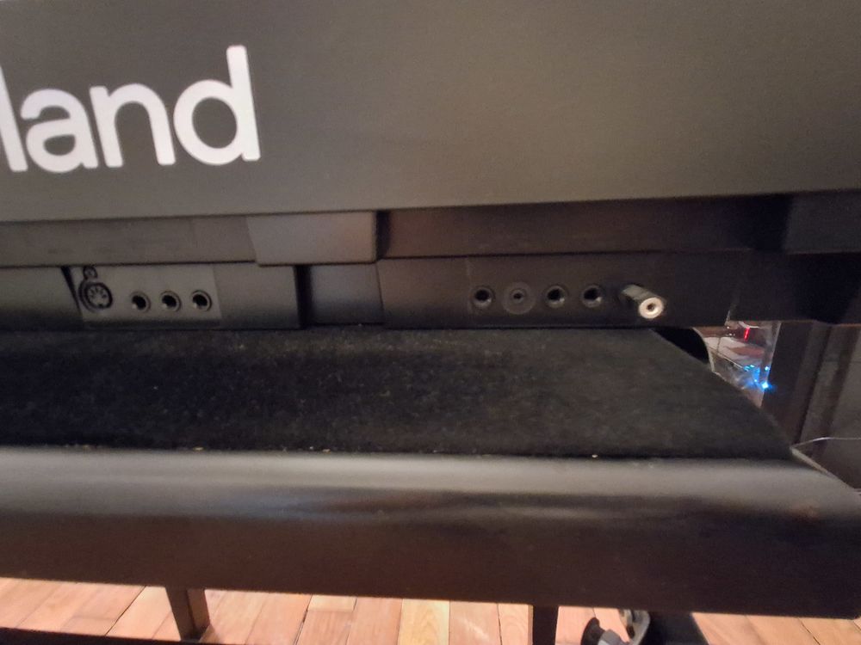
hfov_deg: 94.5
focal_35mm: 16
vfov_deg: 78.1
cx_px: 430
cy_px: 322
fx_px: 398
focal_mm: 1.64
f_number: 2.2
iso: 1250
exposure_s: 1/8
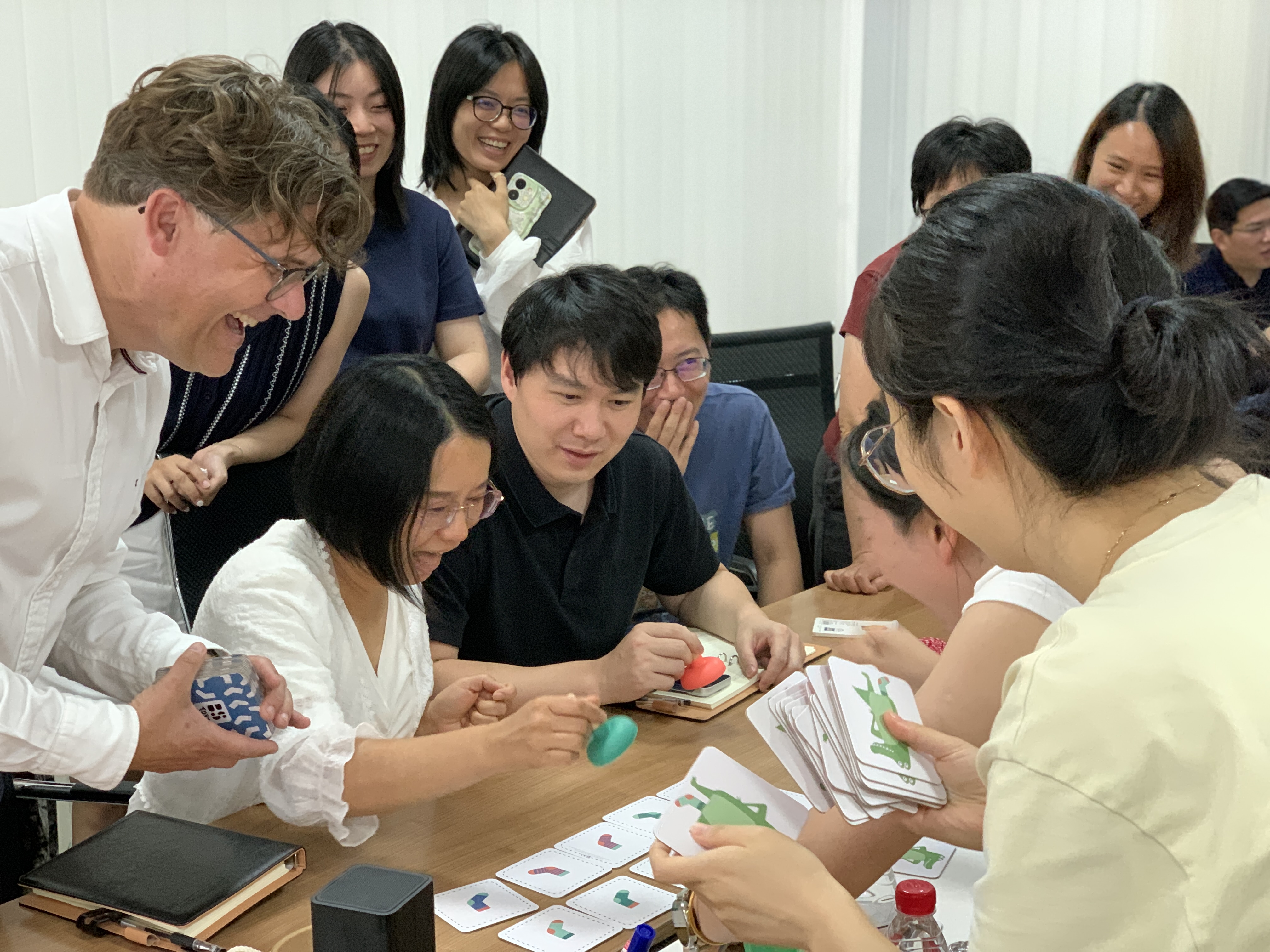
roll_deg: -0.8
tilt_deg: -11.4
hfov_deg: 36.8
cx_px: 635
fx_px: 1908
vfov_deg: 28.0
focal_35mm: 52
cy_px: 476
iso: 400
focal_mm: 6
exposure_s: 1/47
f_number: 2.4
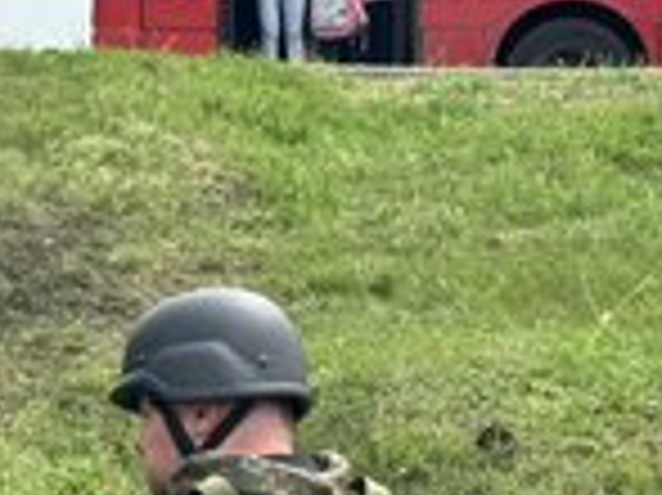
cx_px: 194
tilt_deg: +0.7
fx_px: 2503
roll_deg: +0.8
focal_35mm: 131
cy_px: 302
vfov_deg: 11.3
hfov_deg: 15.0
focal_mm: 6.76
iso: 64
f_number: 1.78
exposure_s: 1/2833
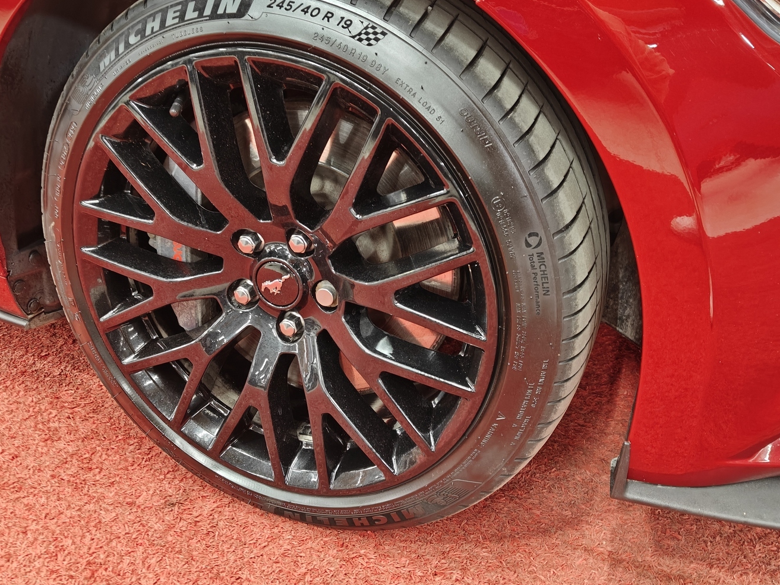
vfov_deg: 41.8
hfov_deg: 53.9
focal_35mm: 34
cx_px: 359
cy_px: 270
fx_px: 766
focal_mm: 5.59
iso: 160
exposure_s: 1/33
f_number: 1.8
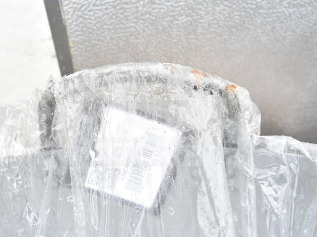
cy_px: 117
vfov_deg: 45.4
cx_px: 136
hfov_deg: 58.1
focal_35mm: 31
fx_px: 284
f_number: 9
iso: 1600
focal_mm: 18
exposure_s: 1/320
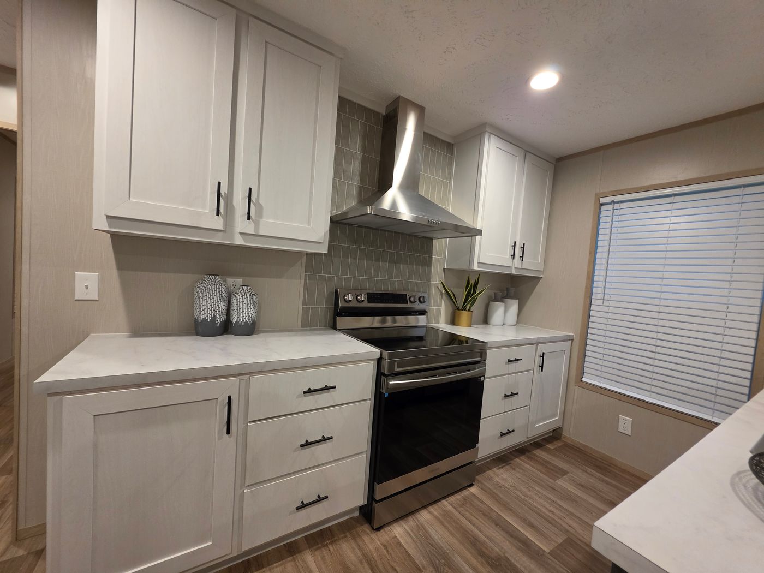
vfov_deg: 89.9
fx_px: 287
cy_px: 286
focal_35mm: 13
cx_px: 382
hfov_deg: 106.2
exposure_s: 1/120
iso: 200
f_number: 1.9
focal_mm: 2.2
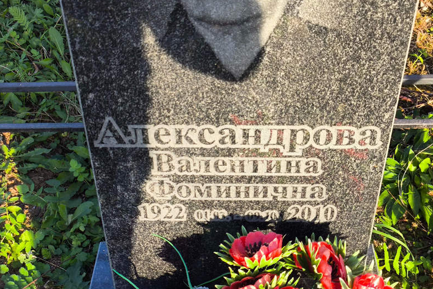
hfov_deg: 37.5
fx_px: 638
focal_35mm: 53
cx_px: 219
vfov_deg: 25.5
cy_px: 141
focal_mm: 4.71
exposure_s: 1/382
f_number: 1.7
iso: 50
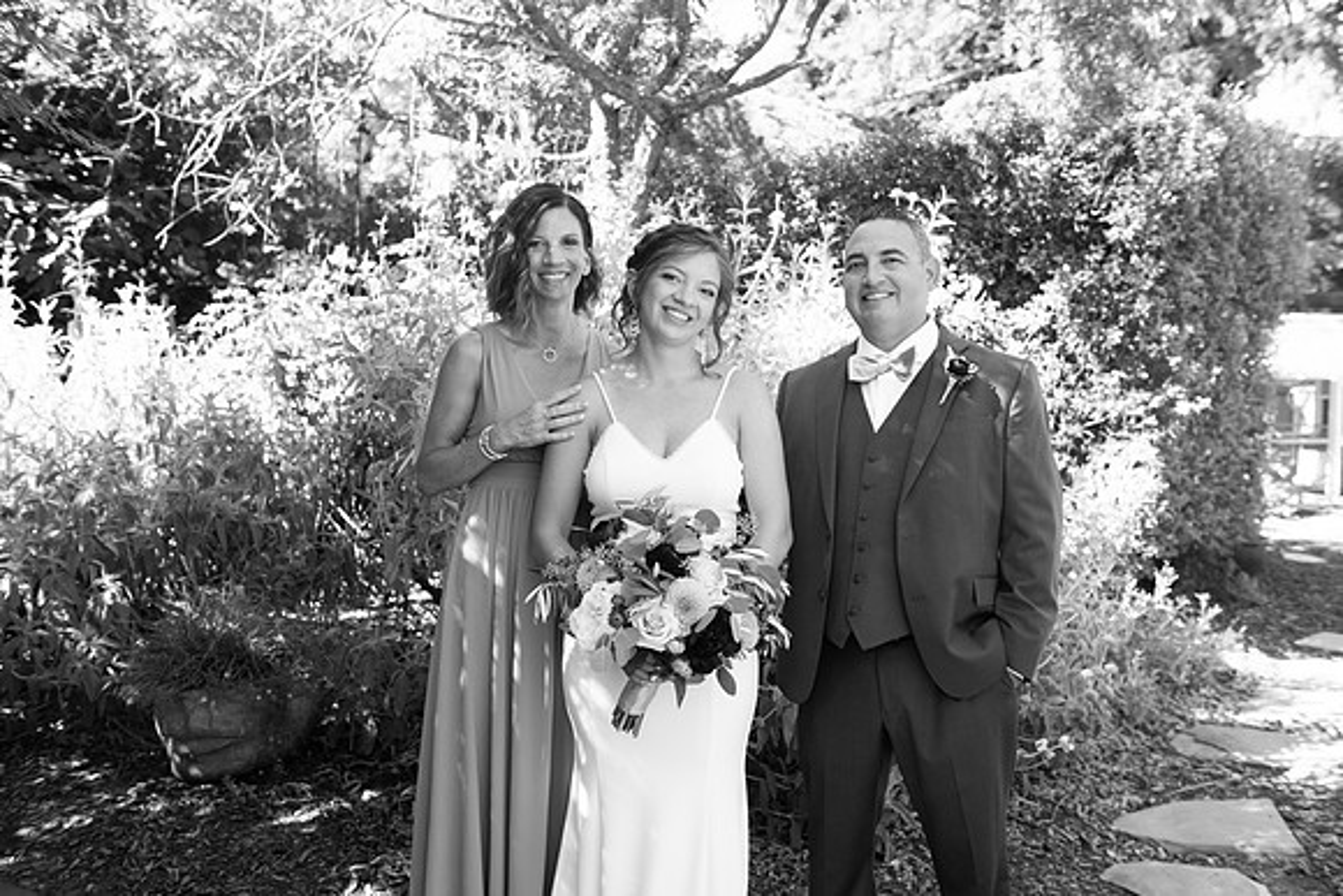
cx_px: 672
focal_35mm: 36
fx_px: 1343
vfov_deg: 36.9
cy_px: 448
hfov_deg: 53.1
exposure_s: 1/320
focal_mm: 36
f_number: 4.5
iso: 640
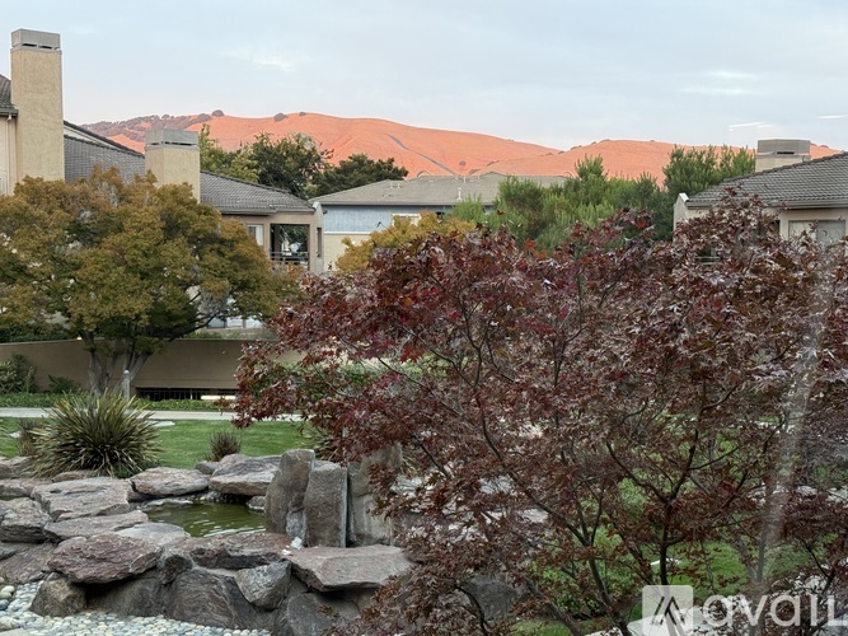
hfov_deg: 39.7
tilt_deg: -3.7
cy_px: 318
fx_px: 1176
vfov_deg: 30.3
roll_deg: -0.4
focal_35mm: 48
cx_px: 424
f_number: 1.78
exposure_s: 1/72
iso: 160
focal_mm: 6.76
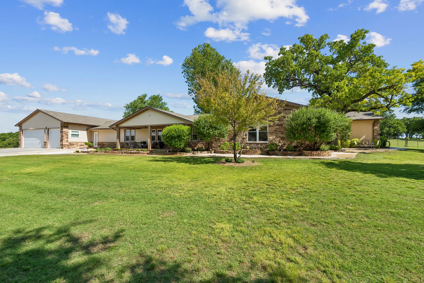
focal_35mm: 16
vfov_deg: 73.7
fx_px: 188
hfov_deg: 96.7
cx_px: 212
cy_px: 142
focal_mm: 16
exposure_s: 1/500
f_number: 8
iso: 200
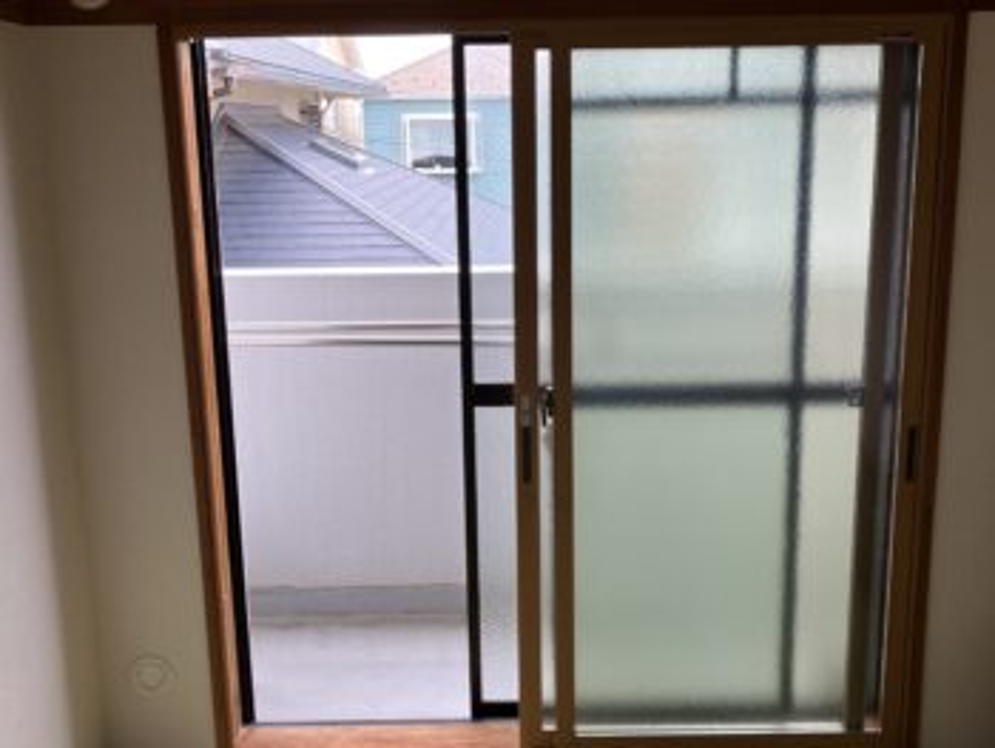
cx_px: 498
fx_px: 805
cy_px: 374
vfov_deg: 49.8
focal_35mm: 28
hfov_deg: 63.4
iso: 25
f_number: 1.8
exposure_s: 1/150
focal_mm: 3.99
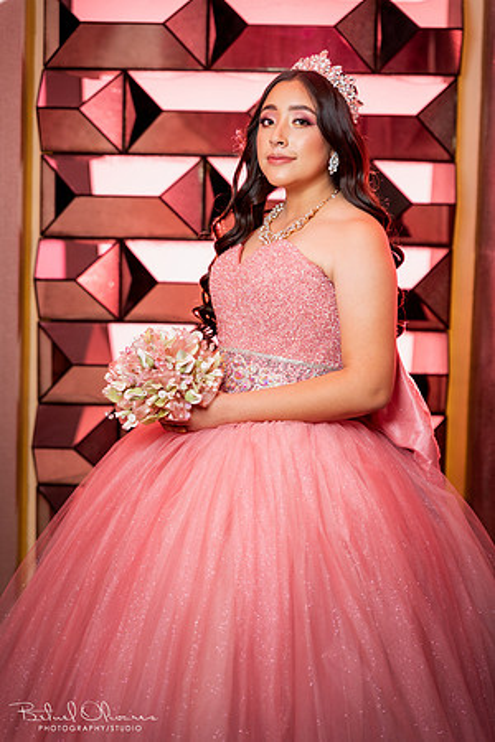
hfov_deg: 19.5
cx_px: 248
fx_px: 1444
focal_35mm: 70
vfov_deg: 28.8
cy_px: 371
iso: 500
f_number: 3.5
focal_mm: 70
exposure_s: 1/200
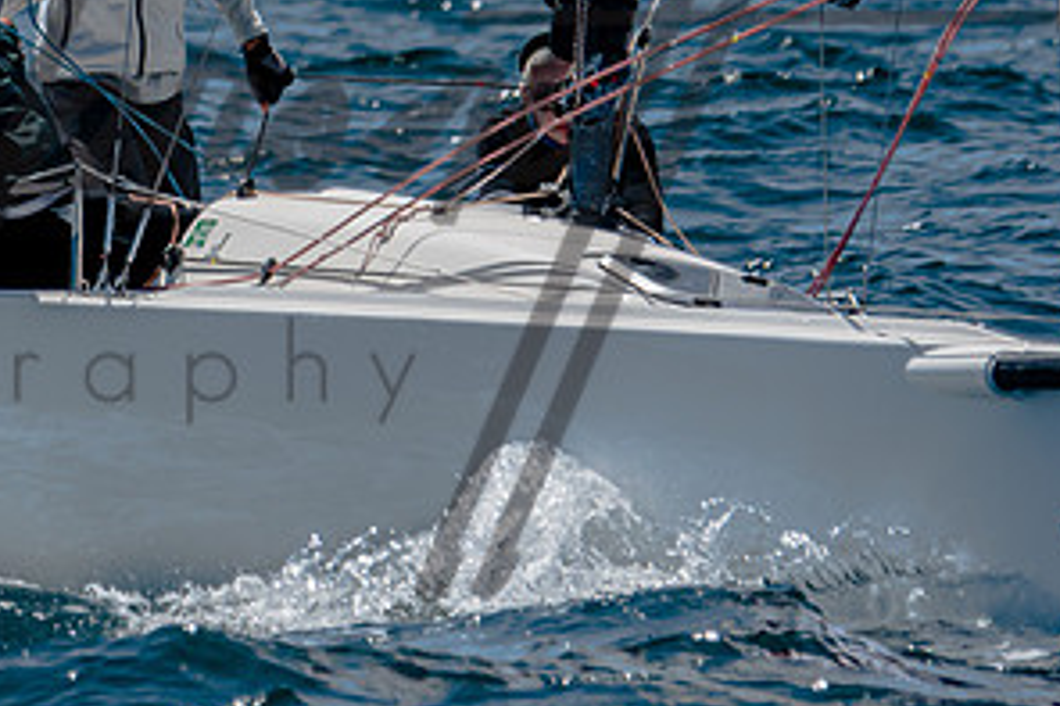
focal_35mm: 1013
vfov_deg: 1.4
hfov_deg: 2.0
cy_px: -10
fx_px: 29809
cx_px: 80
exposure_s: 1/2000
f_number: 5.6
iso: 200
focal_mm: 290
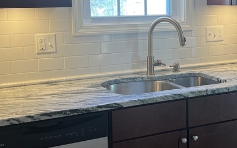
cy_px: 50
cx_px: 176
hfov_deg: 30.6
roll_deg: +1.4
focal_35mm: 66
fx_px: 426
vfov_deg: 19.6
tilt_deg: -7.0
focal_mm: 5.7
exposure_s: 1/120
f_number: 1.5
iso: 125
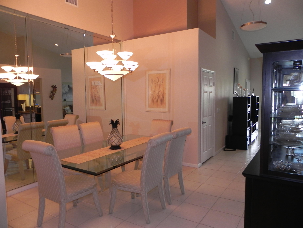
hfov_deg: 67.3
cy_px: 114
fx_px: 228
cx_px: 152
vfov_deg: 53.1
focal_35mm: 26
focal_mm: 4.6
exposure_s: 1/30
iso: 192
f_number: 2.8
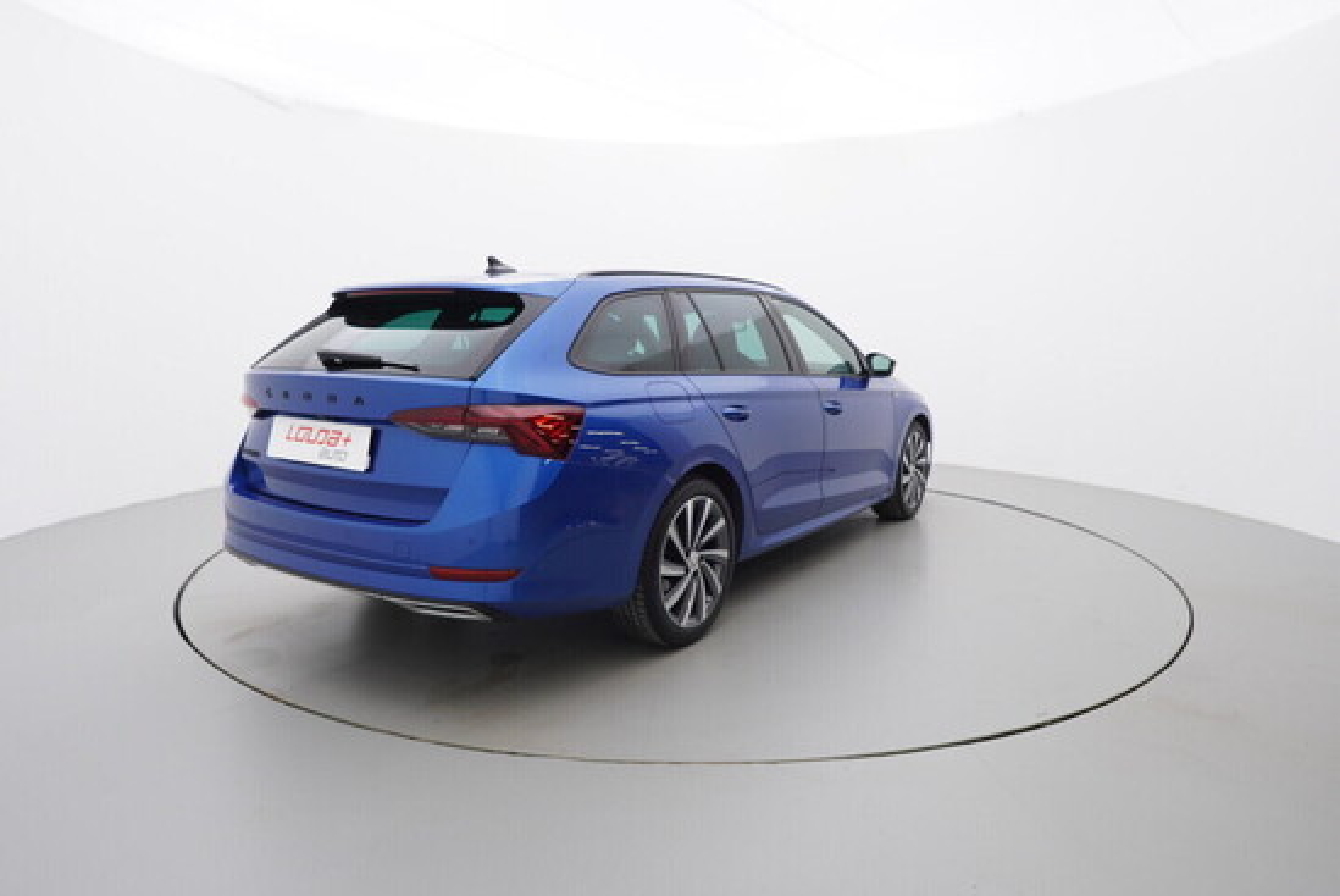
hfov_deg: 77.3
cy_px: 448
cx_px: 670
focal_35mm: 22
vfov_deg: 56.2
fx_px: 838
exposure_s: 1/80
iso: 200
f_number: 5
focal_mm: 15
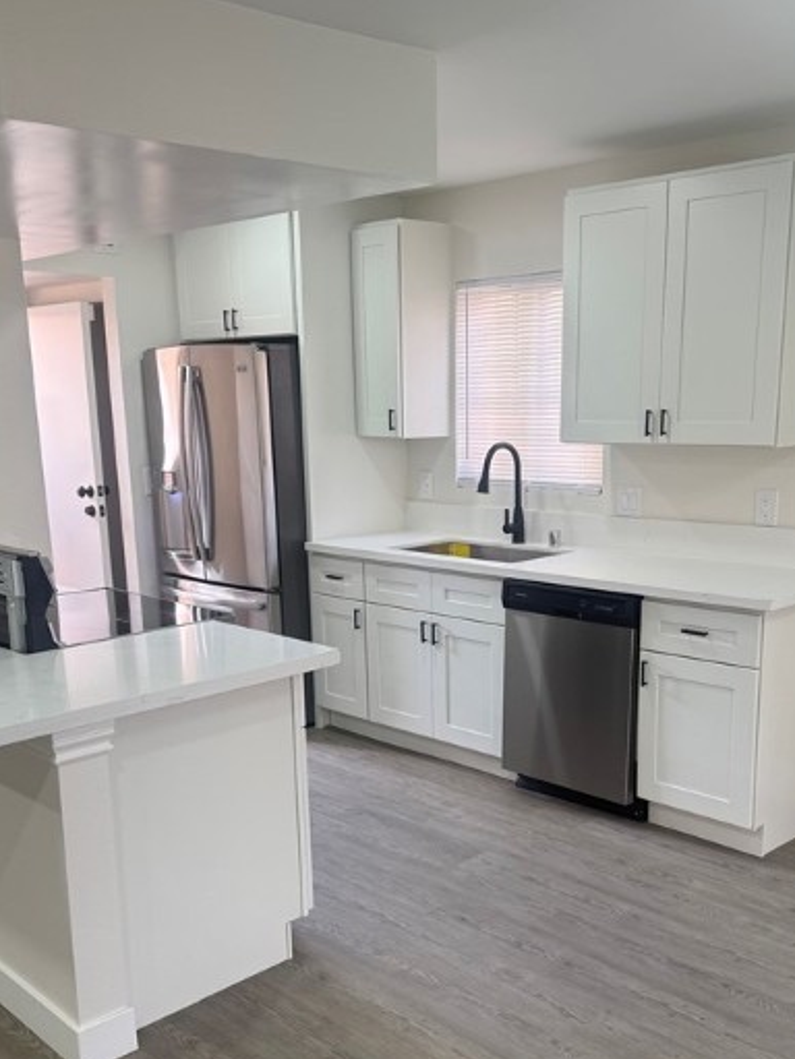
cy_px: 658
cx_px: 429
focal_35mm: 36
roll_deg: -0.1
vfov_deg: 50.9
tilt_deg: -12.8
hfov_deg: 39.6
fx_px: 1102
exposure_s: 1/120
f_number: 1.78
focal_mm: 6.76
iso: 100
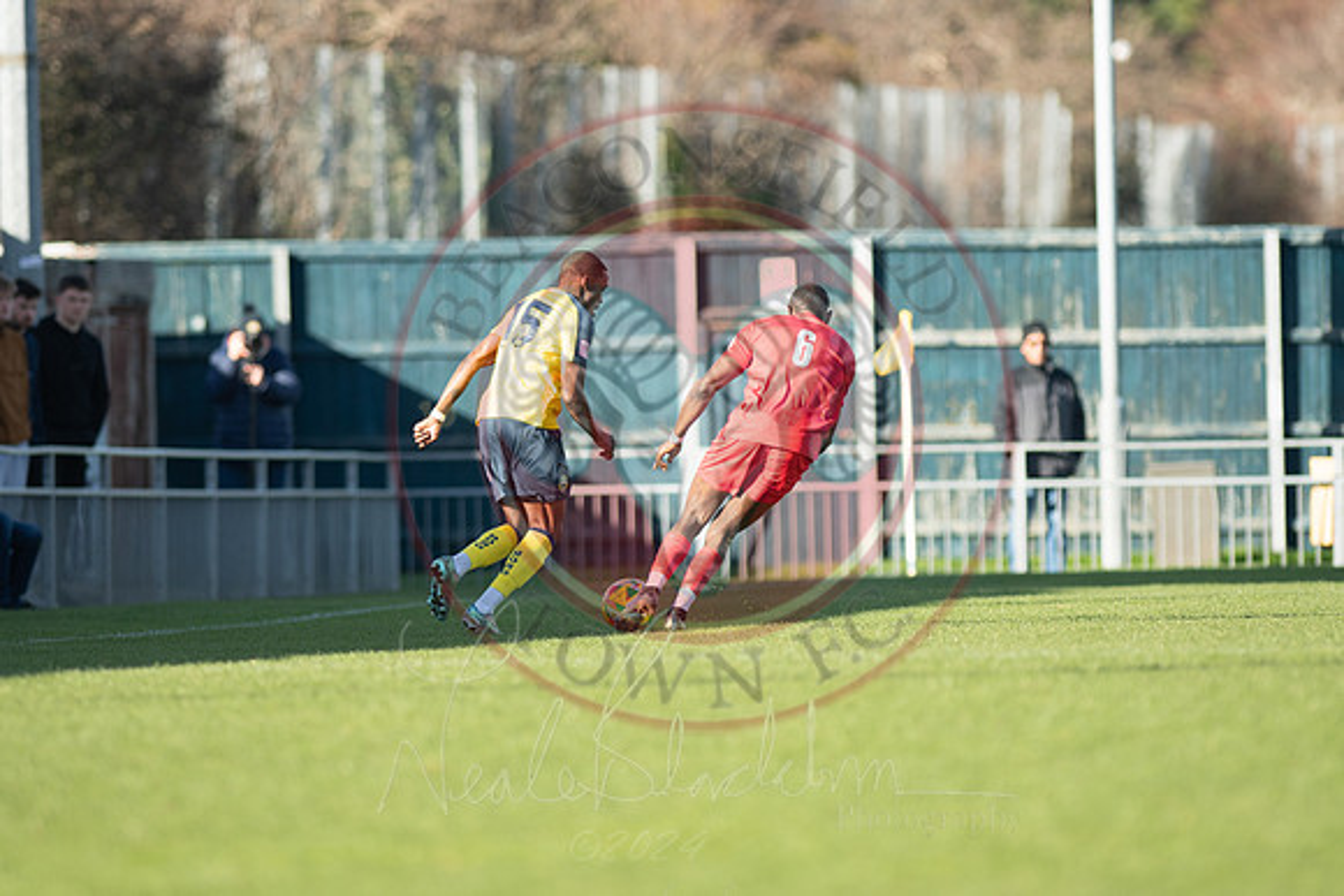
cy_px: 448
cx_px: 672
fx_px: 16803
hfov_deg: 4.6
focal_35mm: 450
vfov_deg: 3.1
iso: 250
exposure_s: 1/1600
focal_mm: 300
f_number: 2.8
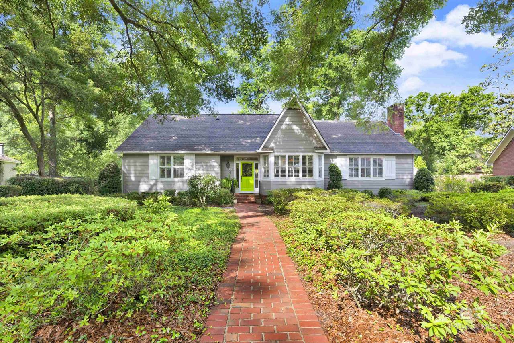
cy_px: 172
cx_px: 257
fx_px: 243
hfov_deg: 93.3
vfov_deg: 70.4
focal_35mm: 17
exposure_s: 1/100
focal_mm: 17
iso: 400
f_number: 11
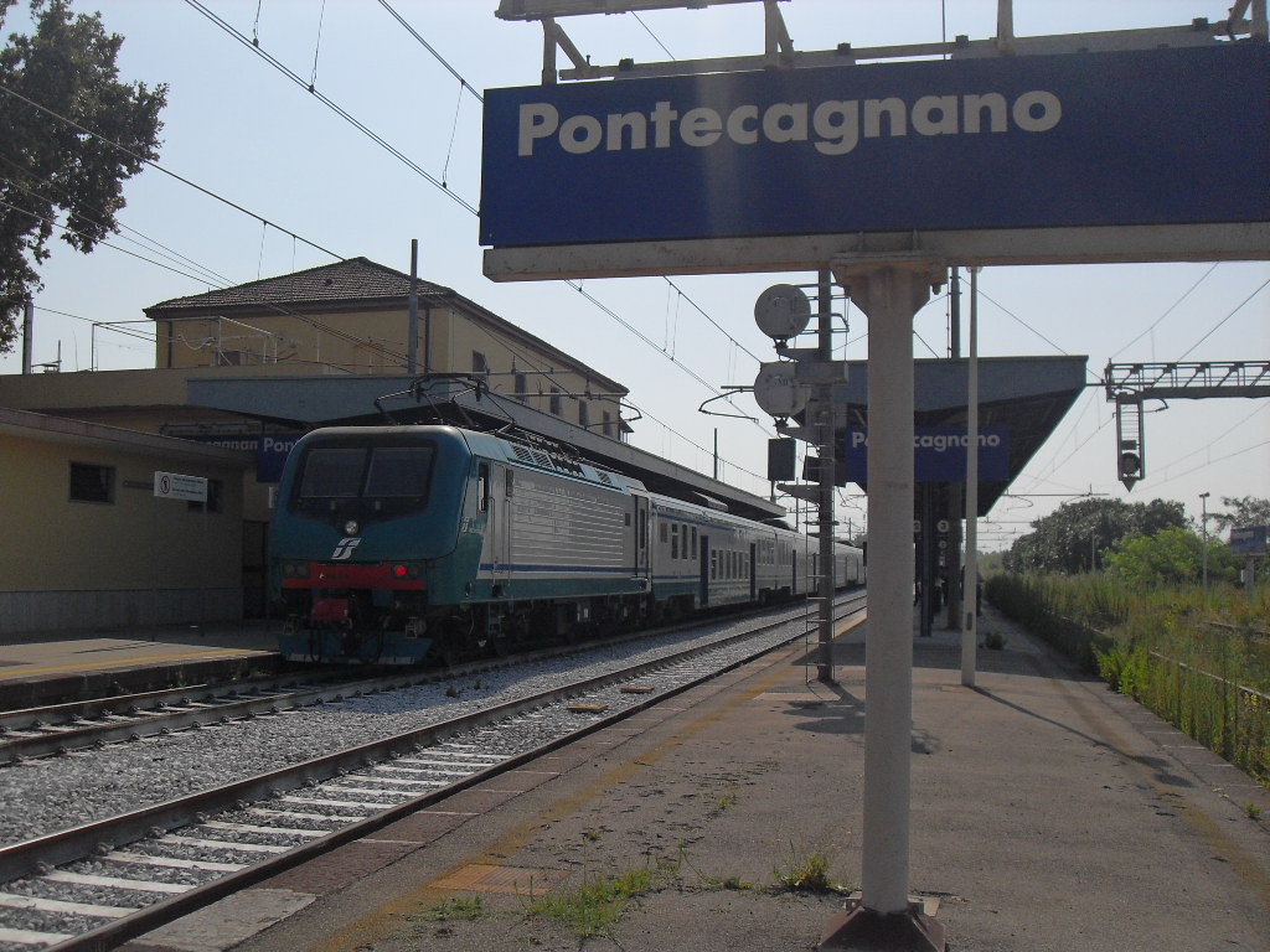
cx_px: 635
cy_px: 476
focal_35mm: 37
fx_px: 1357
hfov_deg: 50.1
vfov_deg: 38.7
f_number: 8.9
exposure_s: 1/350
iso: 80
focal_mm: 6.3
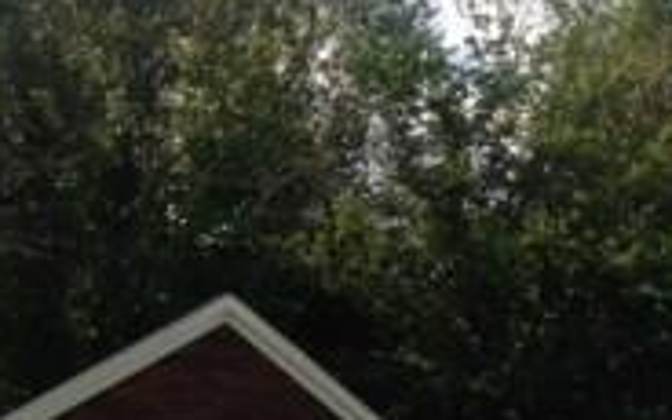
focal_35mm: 122
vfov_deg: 10.5
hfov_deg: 15.5
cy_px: 581
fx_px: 2234
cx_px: 1070
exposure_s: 1/1427
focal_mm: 4.12
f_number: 2.4
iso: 50
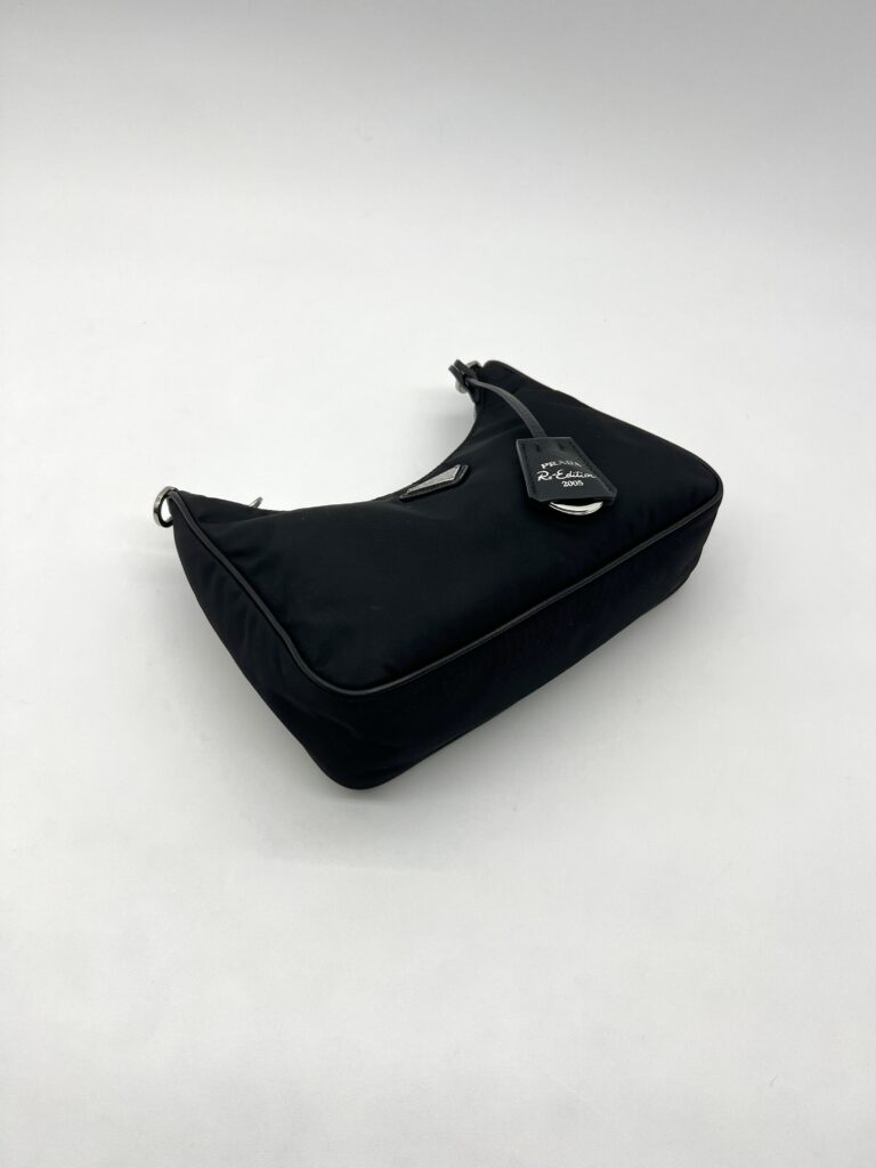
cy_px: 584
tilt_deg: -50.9
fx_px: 877
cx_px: 438
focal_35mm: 26
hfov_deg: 53.1
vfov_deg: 67.3
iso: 50
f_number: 1.5
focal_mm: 5.7
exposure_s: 1/387
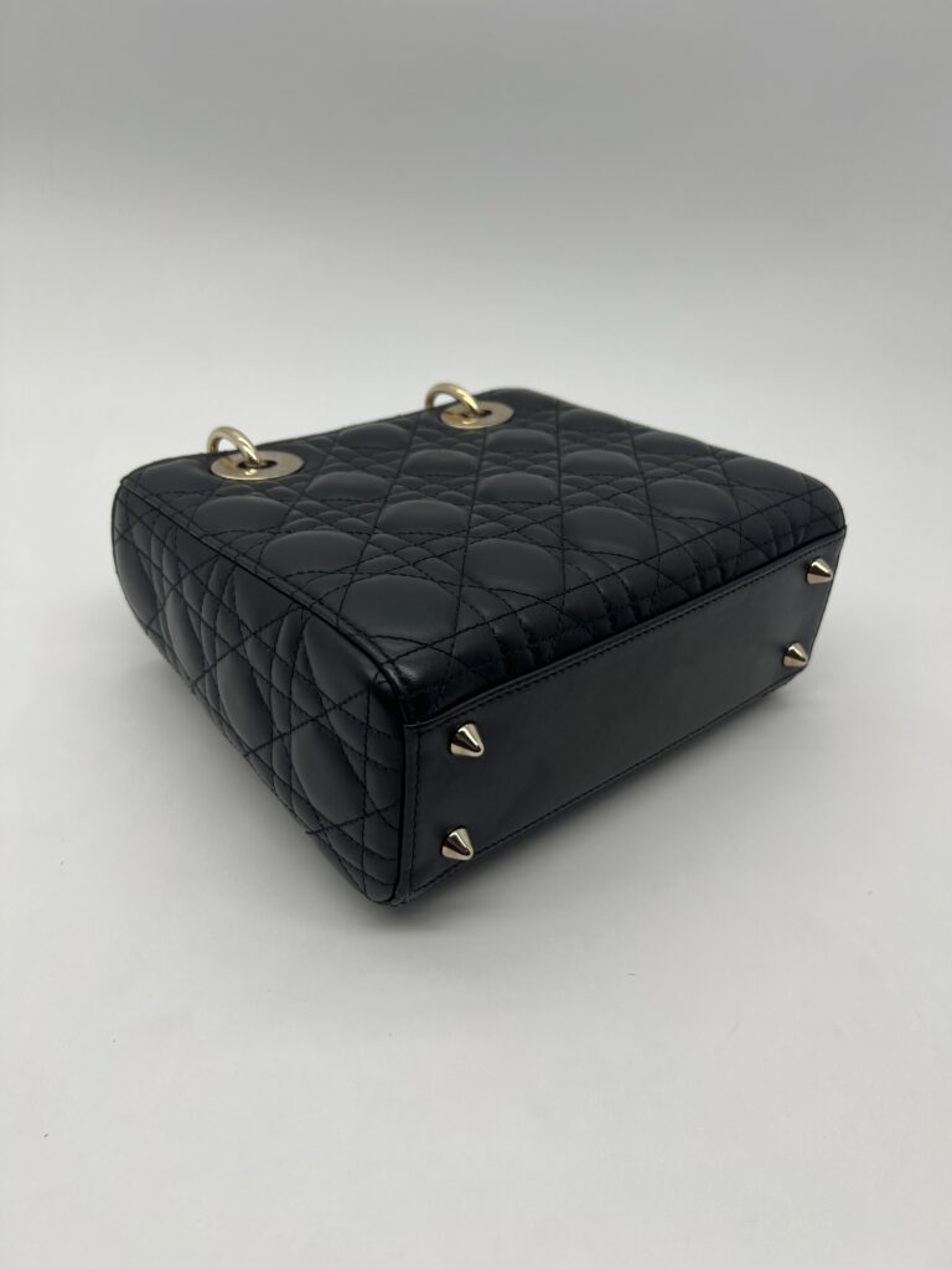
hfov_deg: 53.1
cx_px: 476
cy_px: 634
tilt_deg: -34.6
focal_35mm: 26
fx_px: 953
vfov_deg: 67.3
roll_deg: -5.2
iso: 40
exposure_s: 1/280
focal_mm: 5.7
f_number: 1.5
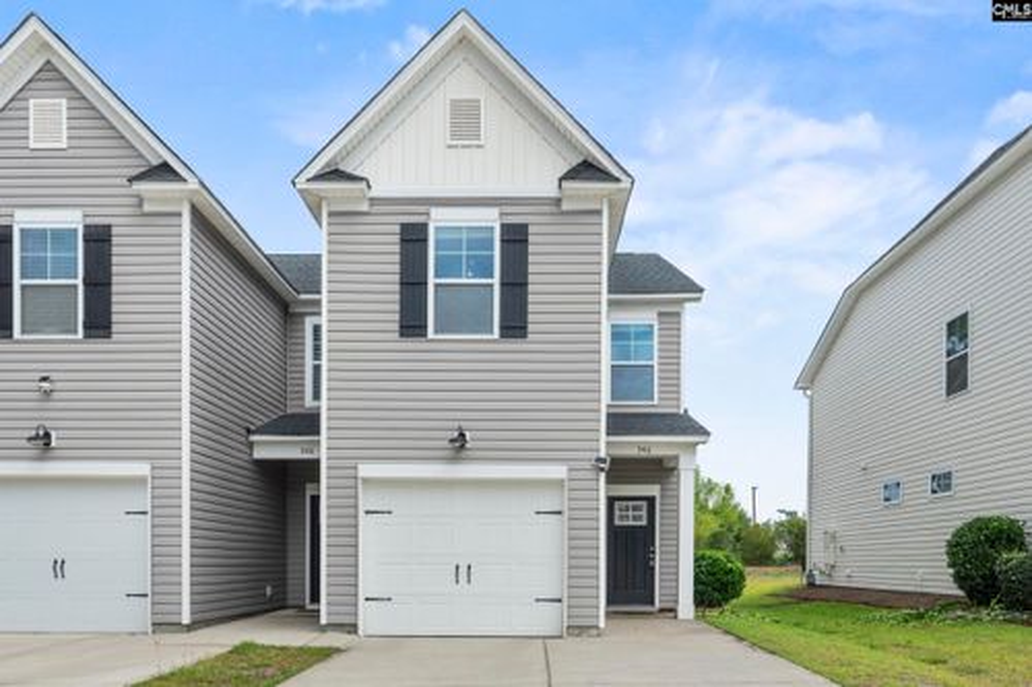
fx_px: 473
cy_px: 344
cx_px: 516
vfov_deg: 72.0
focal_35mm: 16
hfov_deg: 95.0
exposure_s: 1/320
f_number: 7.1
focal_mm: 11
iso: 200
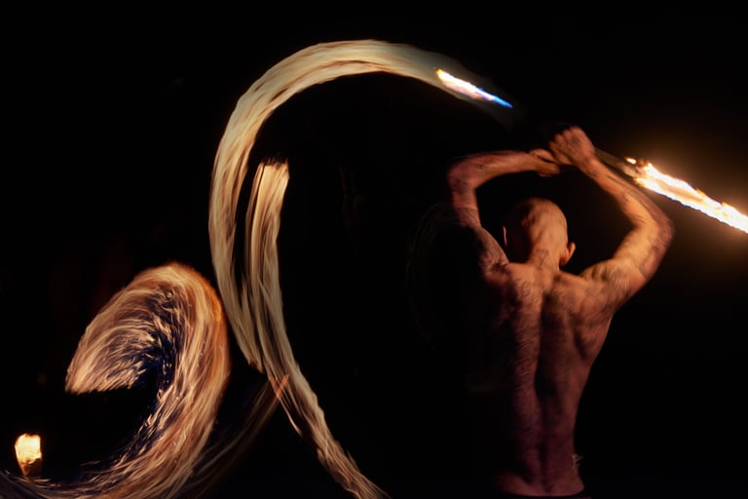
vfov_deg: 16.1
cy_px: 250
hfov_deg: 23.9
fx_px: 1766
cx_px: 374
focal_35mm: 85
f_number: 3.5
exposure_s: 1/20
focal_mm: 85
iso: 1250
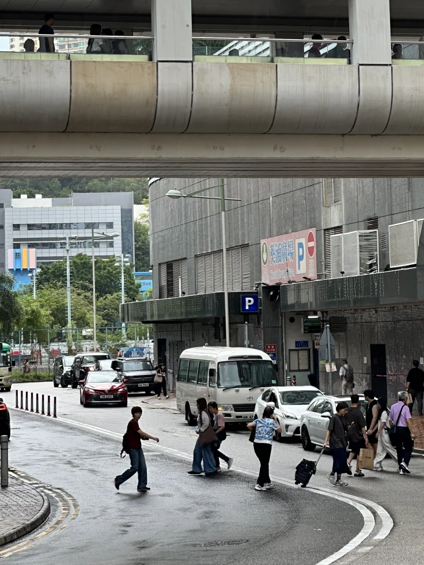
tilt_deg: +5.2
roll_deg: +0.4
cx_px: 228
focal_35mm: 113
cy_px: 168
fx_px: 1845
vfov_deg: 17.3
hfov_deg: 13.1
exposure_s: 1/165
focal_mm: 9
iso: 32
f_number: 2.8
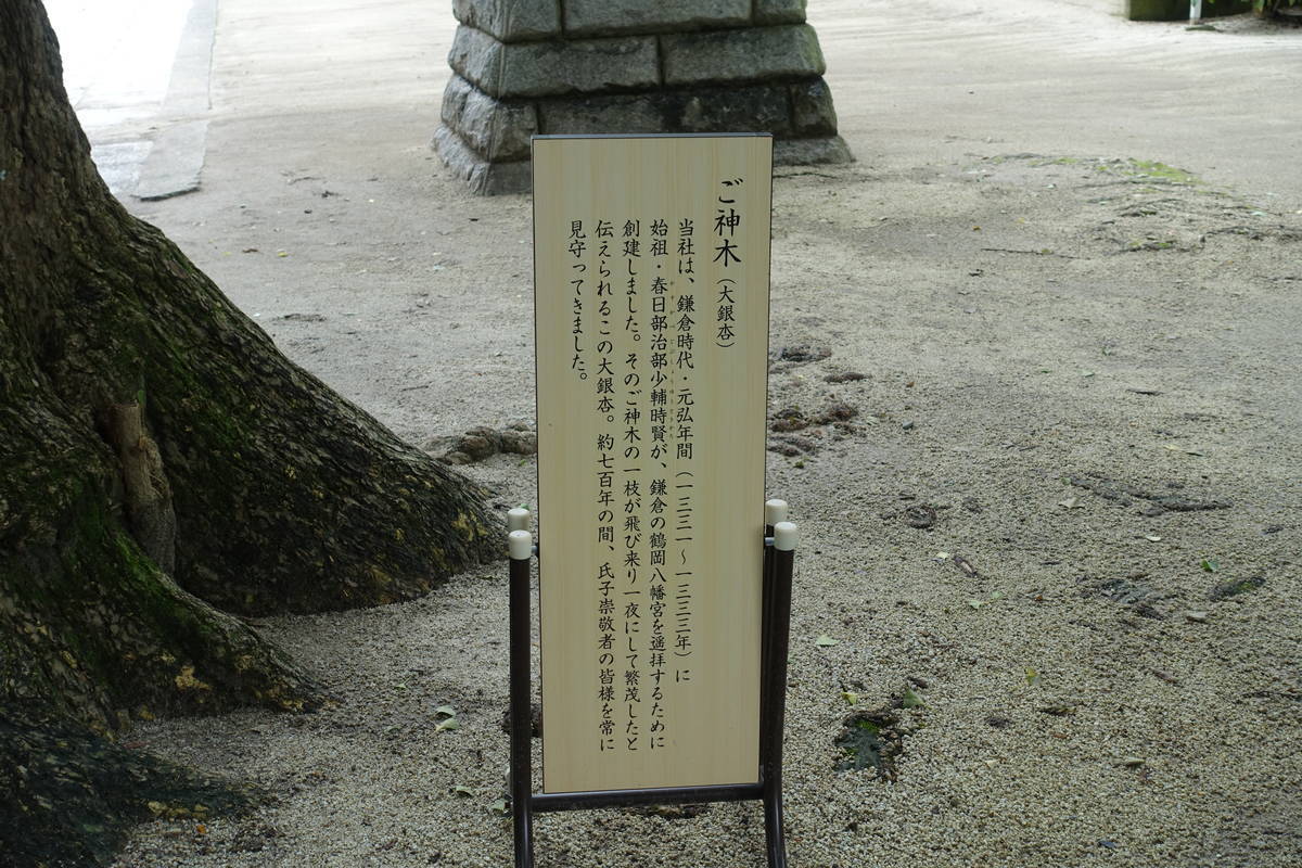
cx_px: 651
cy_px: 434
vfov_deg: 27.5
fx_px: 1772
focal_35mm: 49
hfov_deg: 40.3
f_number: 4
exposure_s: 1/100
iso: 125
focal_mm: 17.9
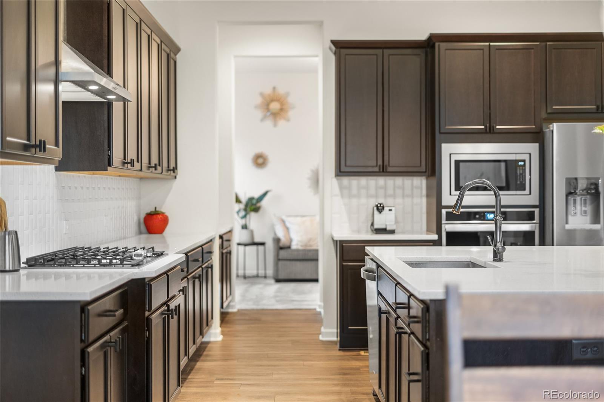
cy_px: 201
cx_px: 302
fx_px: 839
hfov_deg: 39.6
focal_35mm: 50
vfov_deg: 27.0
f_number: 1.8
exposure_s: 1/13
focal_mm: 50
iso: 200
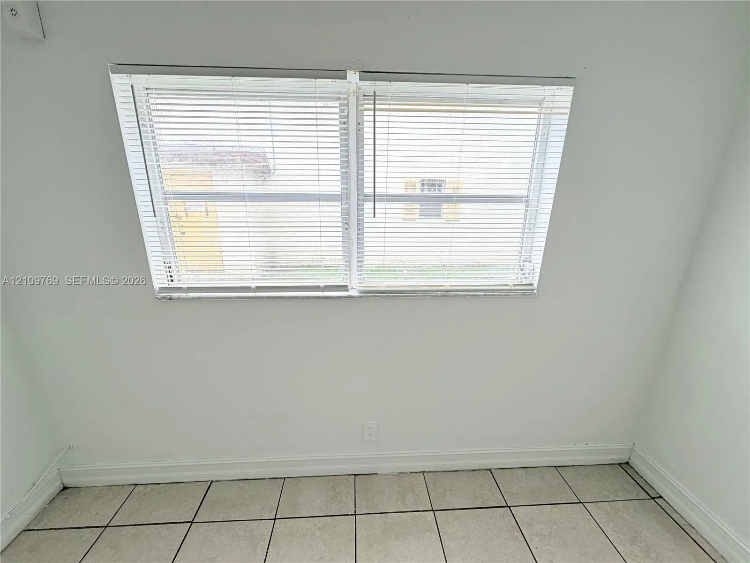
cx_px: 375
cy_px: 282
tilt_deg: -16.8
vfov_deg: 85.7
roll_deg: -0.3
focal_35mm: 14
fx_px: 303
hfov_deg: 102.1
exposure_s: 1/139
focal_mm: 2.22
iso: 40
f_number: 2.2
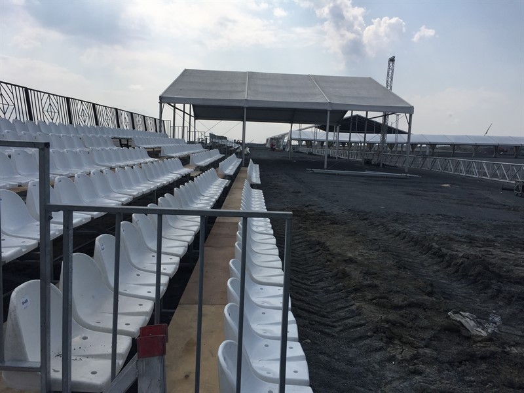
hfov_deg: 61.7
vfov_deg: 48.2
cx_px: 262
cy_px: 196
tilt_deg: -4.7
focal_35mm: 29
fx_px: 439
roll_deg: -3.0
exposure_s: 1/4405
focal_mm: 4.15
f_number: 2.2
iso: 32
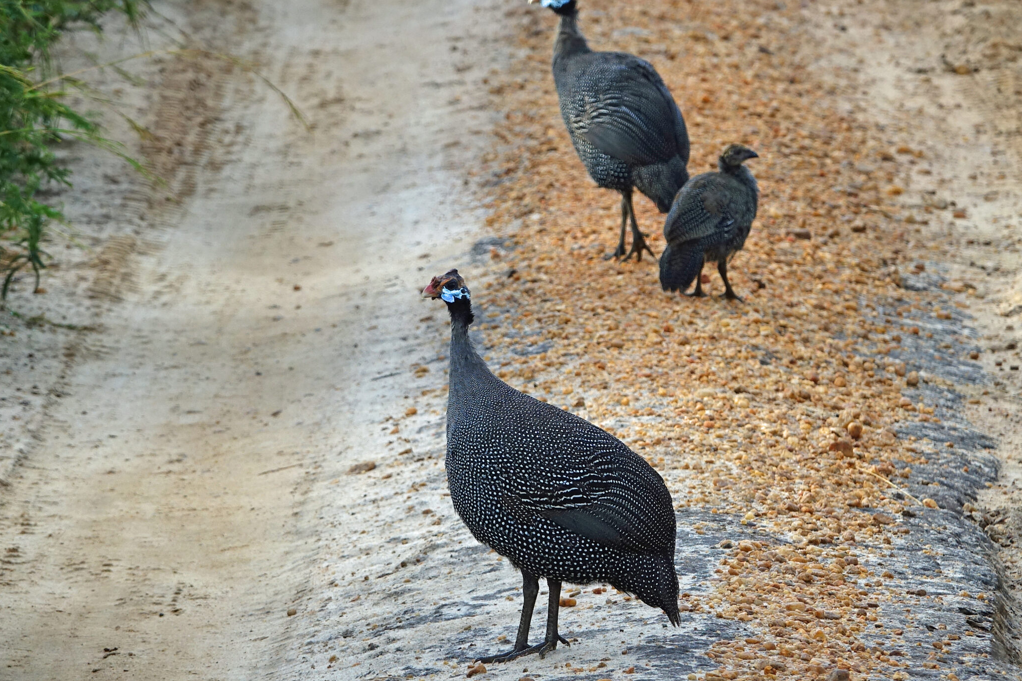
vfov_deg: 3.1
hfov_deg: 4.7
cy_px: 346
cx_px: 536
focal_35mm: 438
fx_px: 12433
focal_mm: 128.59
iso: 100
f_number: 4
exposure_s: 1/250
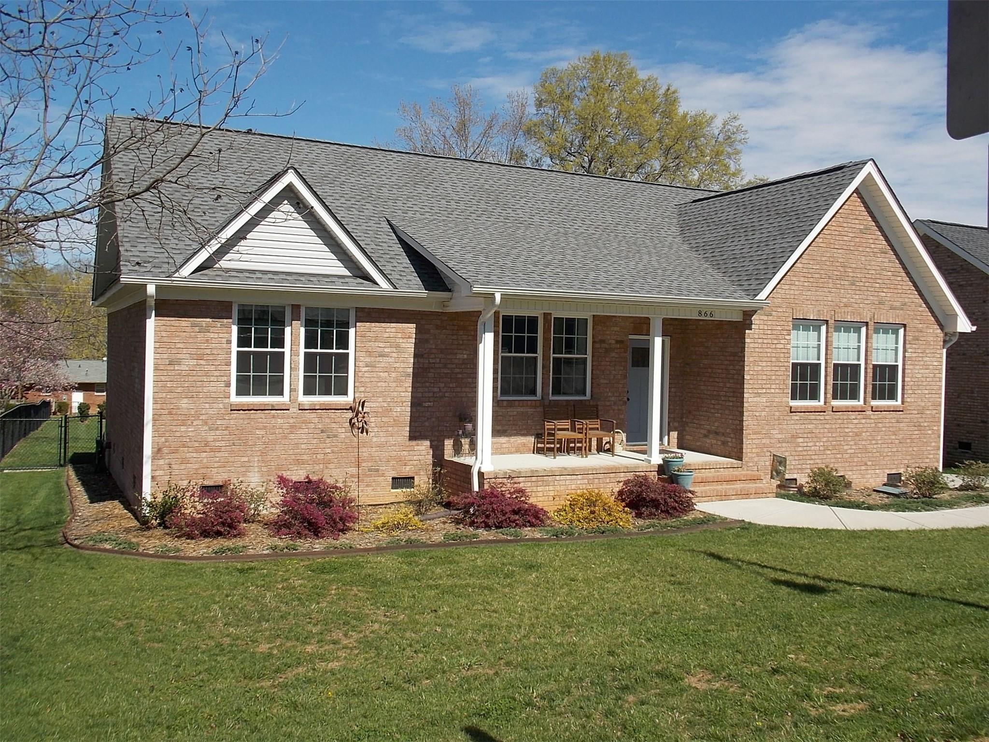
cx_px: 494
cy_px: 371
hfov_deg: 60.0
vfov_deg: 46.8
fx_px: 857
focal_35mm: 30
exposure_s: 1/1000
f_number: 3.3
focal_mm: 5.3
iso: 80
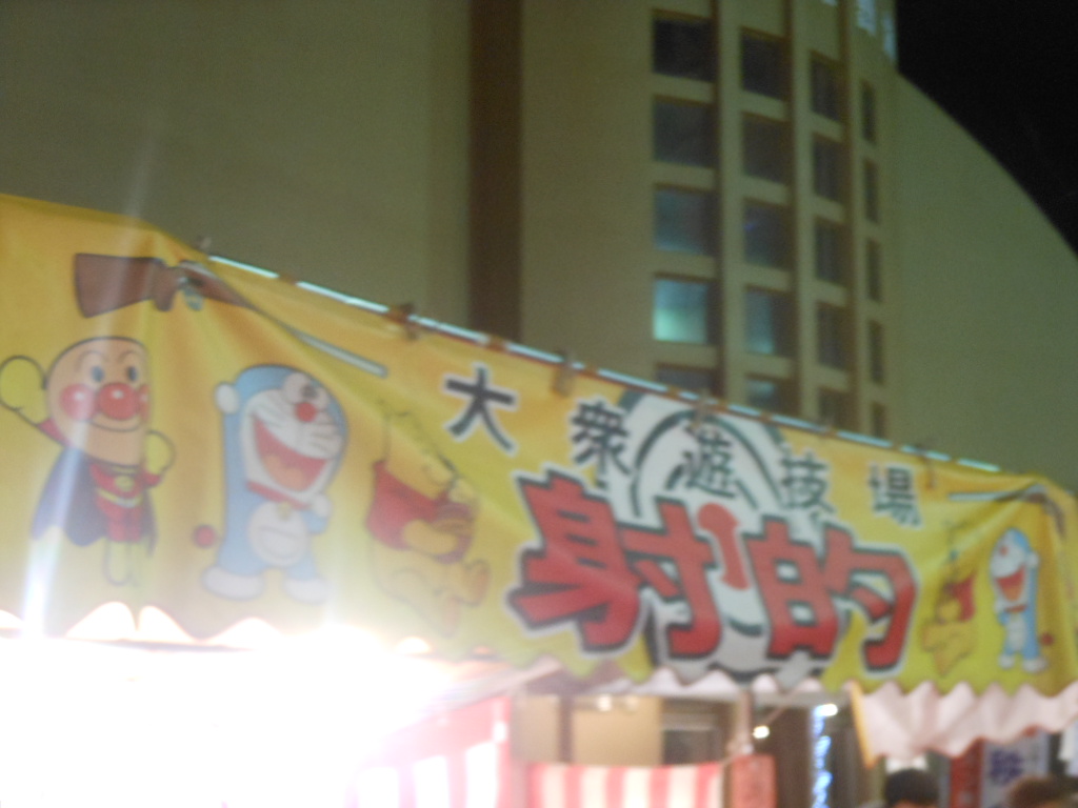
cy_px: 404
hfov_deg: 33.8
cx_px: 539
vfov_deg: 25.7
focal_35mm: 57
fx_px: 1775
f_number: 4.1
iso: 400
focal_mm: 10.2
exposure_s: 1/8
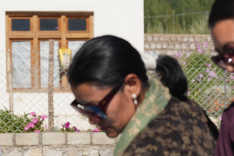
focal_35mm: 262
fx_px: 1703
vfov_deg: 5.2
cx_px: 148
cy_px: 194
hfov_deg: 7.9
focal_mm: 88
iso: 100
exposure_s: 1/640
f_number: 6.3
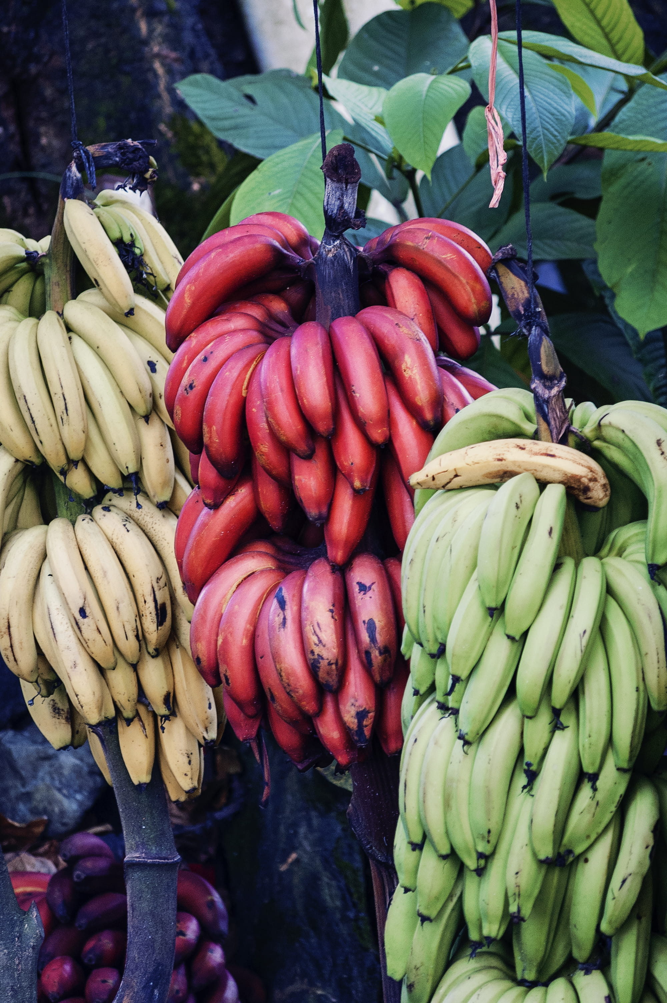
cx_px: 334
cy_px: 502
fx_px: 5095
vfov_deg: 11.2
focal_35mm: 183
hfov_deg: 7.5
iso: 400
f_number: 5
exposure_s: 1/125
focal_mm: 122
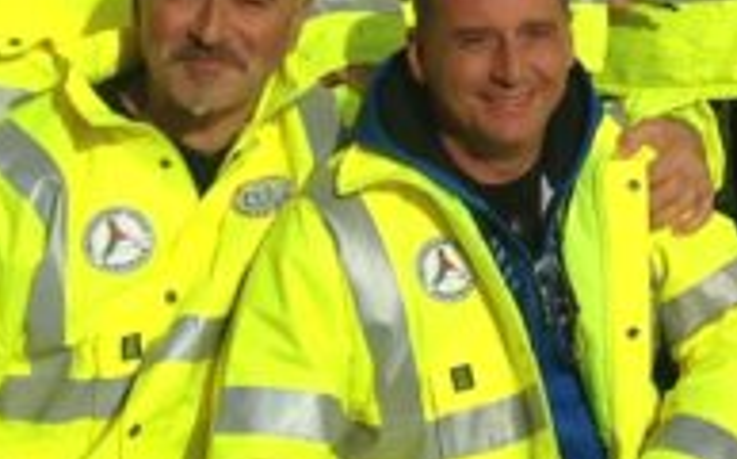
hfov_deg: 10.7
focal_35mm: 186
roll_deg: +1.3
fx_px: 3731
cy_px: -249
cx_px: 1253
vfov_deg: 6.9
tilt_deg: -7.2
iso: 50
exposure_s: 1/3876
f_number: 2.4
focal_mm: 4.12
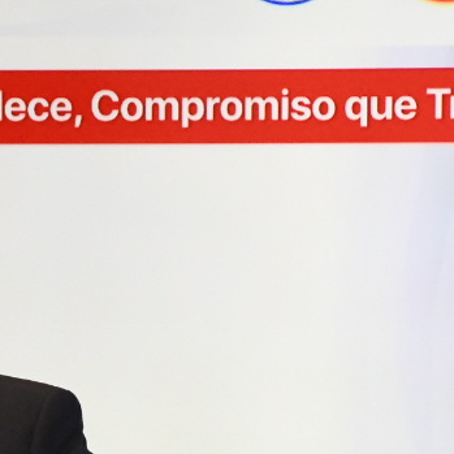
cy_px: 544
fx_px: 9823
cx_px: 64
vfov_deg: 2.6
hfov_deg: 2.6
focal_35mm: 662
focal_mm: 112
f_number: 5.6
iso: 4000
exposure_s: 1/125
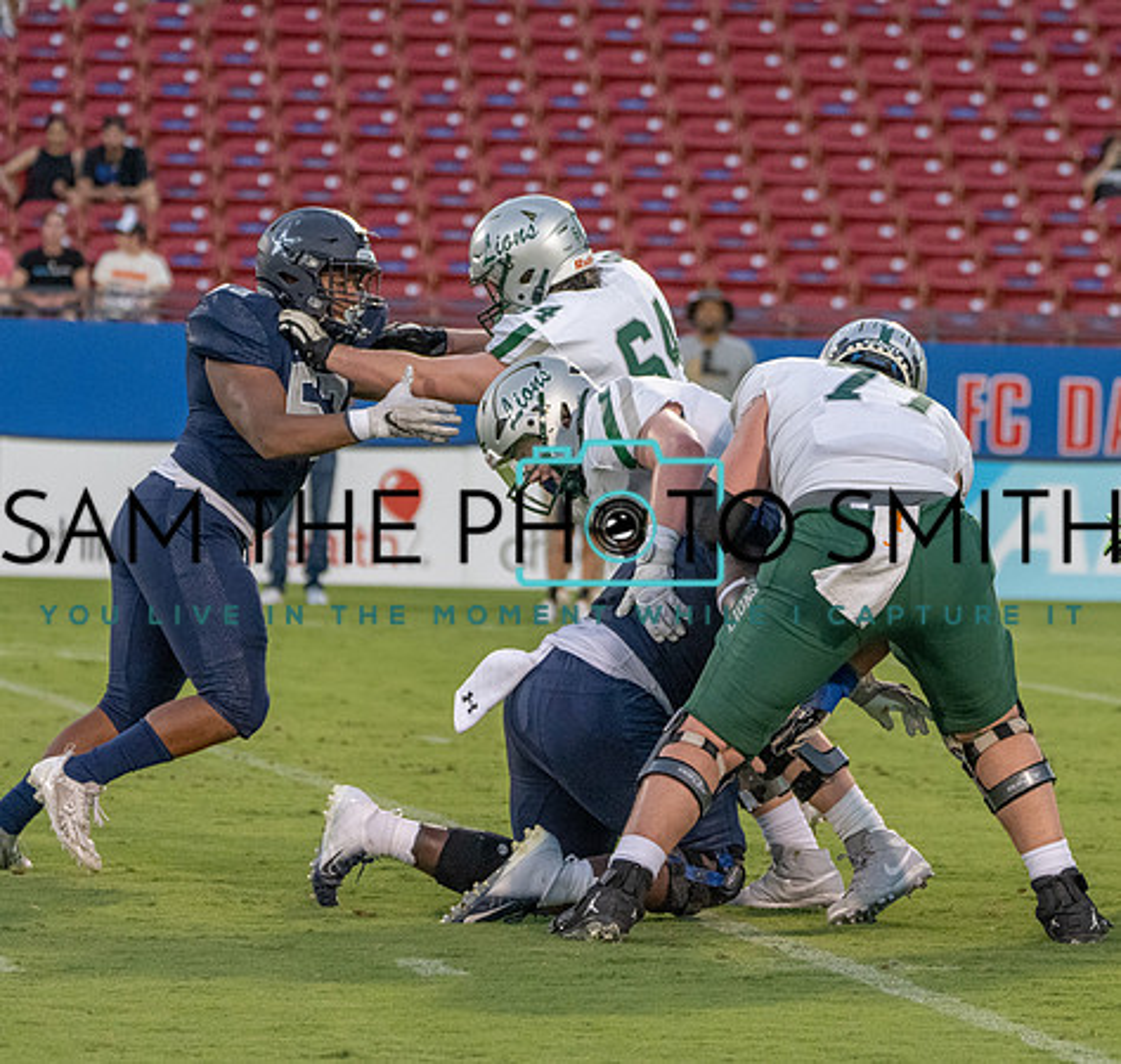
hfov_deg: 6.5
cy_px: 566
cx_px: 744
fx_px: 9853
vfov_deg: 6.2
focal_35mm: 276
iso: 5000
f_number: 5.6
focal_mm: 189
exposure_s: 1/1000
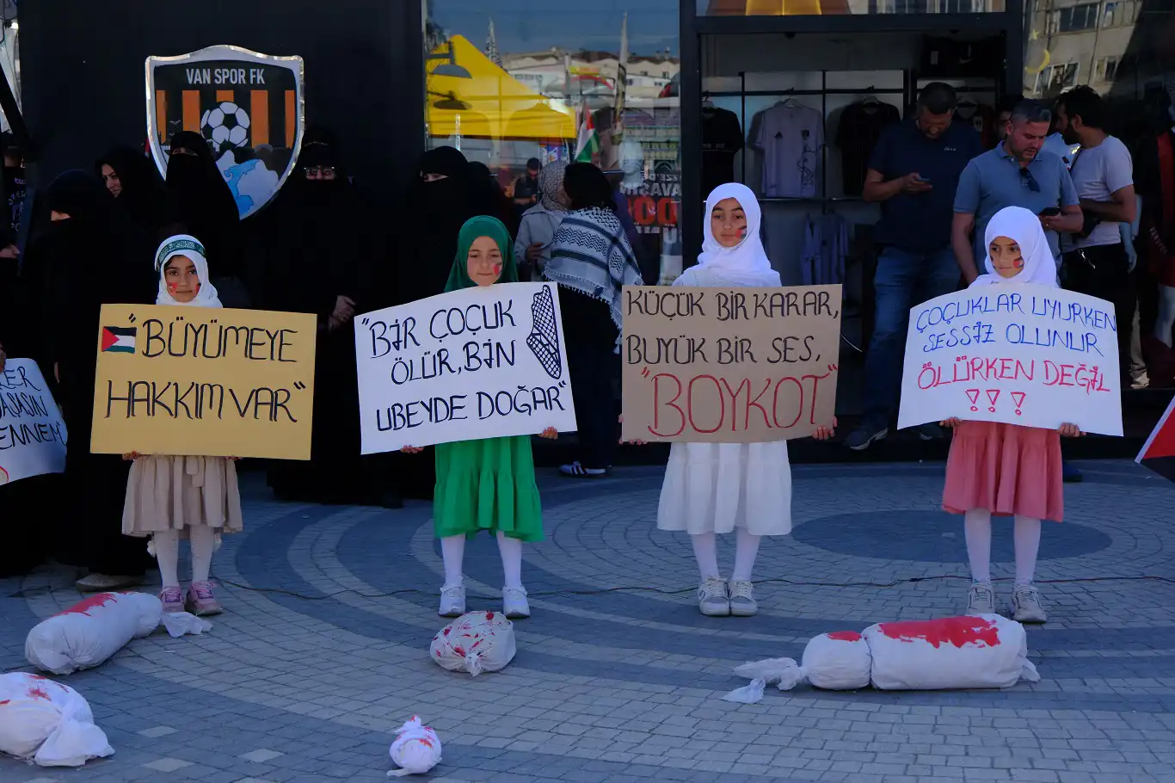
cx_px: 588
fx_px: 1762
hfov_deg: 36.9
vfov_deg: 25.0
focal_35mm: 54
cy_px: 392
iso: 125
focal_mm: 35.8
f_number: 4
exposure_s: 1/400
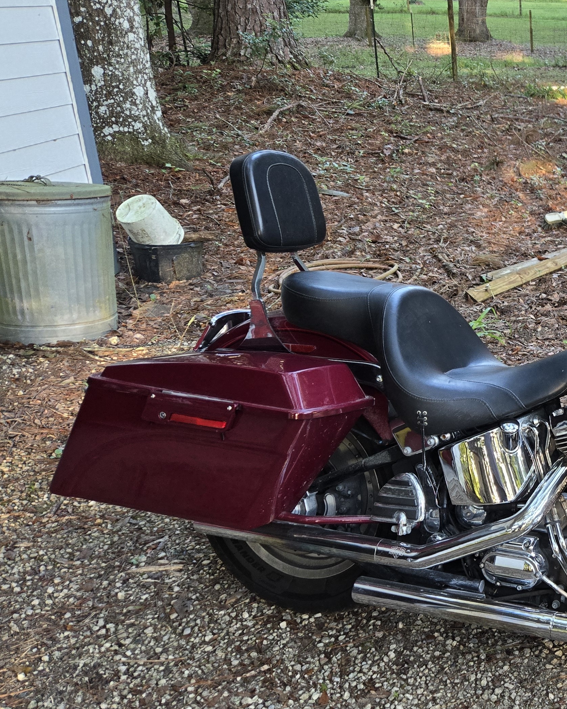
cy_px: 360
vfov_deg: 42.9
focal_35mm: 43
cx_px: 635
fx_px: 902
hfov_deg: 30.8
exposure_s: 1/180
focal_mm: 5.4
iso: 200
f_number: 1.8
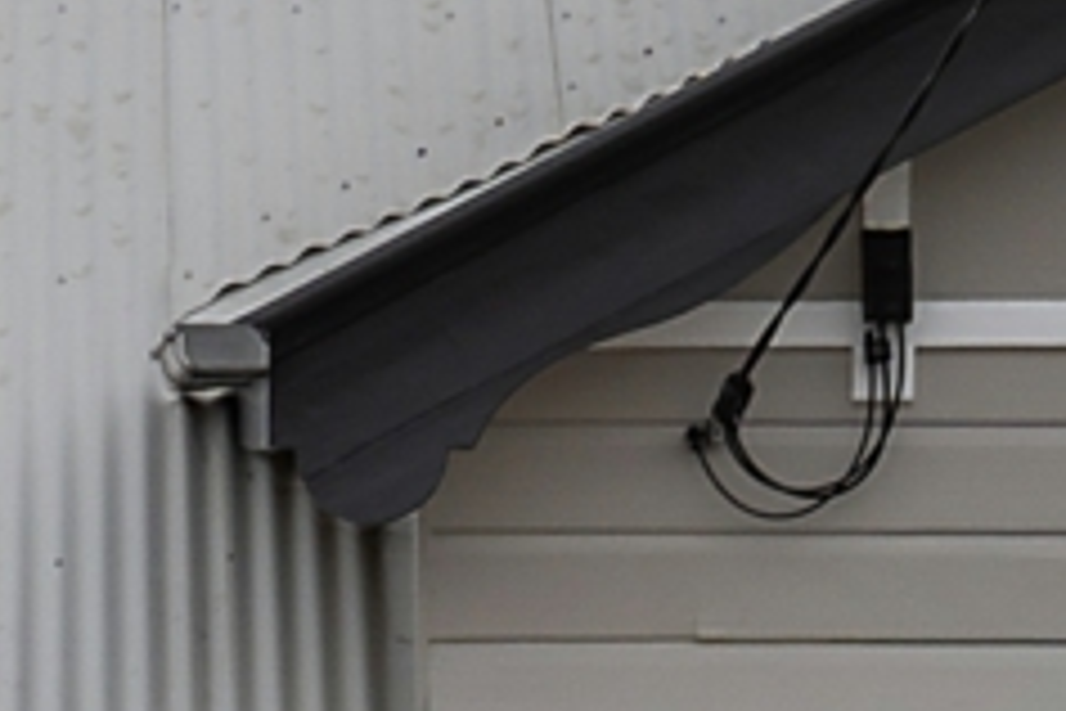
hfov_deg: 5.8
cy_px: 882
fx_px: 10393
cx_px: -166
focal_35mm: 351
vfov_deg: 3.9
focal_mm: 35
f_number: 11
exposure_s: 4
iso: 100
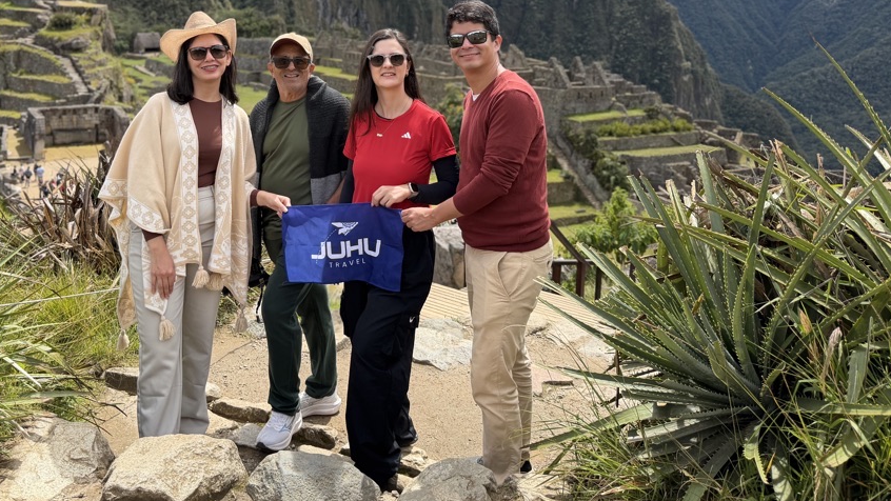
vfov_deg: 33.4
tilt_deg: -6.5
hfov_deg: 57.5
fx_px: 803
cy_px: 79
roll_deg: -1.2
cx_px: 348
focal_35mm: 34
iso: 100
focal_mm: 6.76
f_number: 1.78
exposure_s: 1/3953
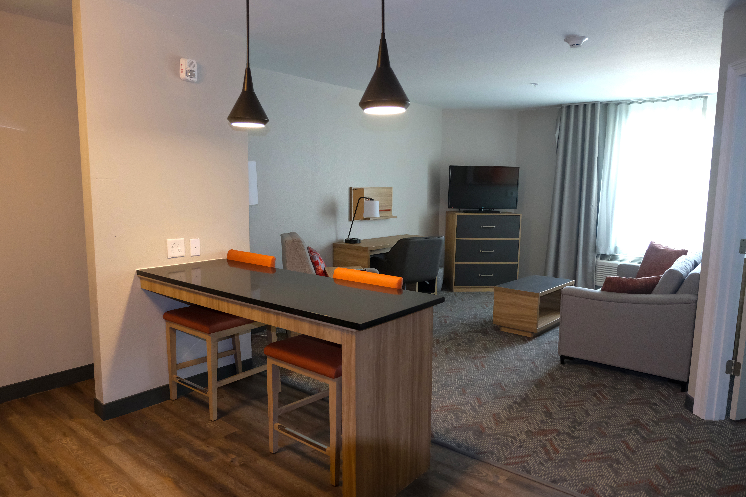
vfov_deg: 53.1
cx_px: 373
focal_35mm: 24
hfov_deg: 73.7
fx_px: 497
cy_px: 248
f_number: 2.8
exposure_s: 1/125
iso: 3200
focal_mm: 16
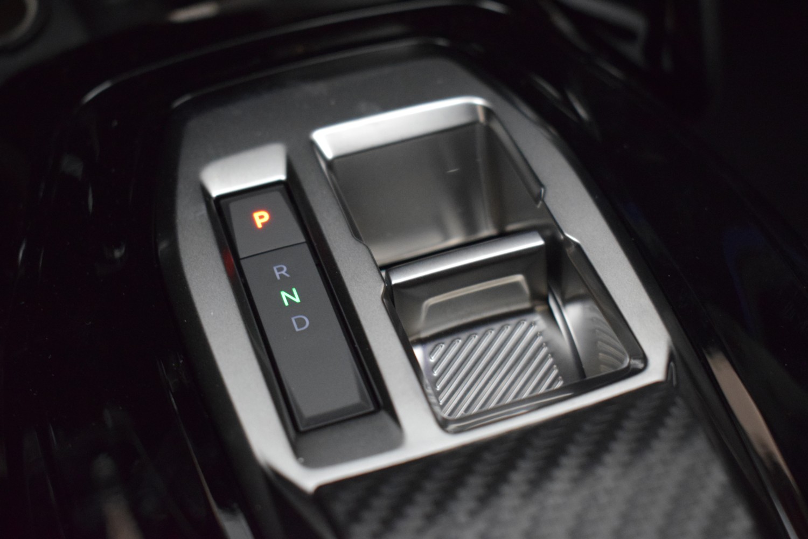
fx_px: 1347
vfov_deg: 22.6
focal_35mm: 60
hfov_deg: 33.4
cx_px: 404
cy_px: 270
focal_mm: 40
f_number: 4.8
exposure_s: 1/100
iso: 3200
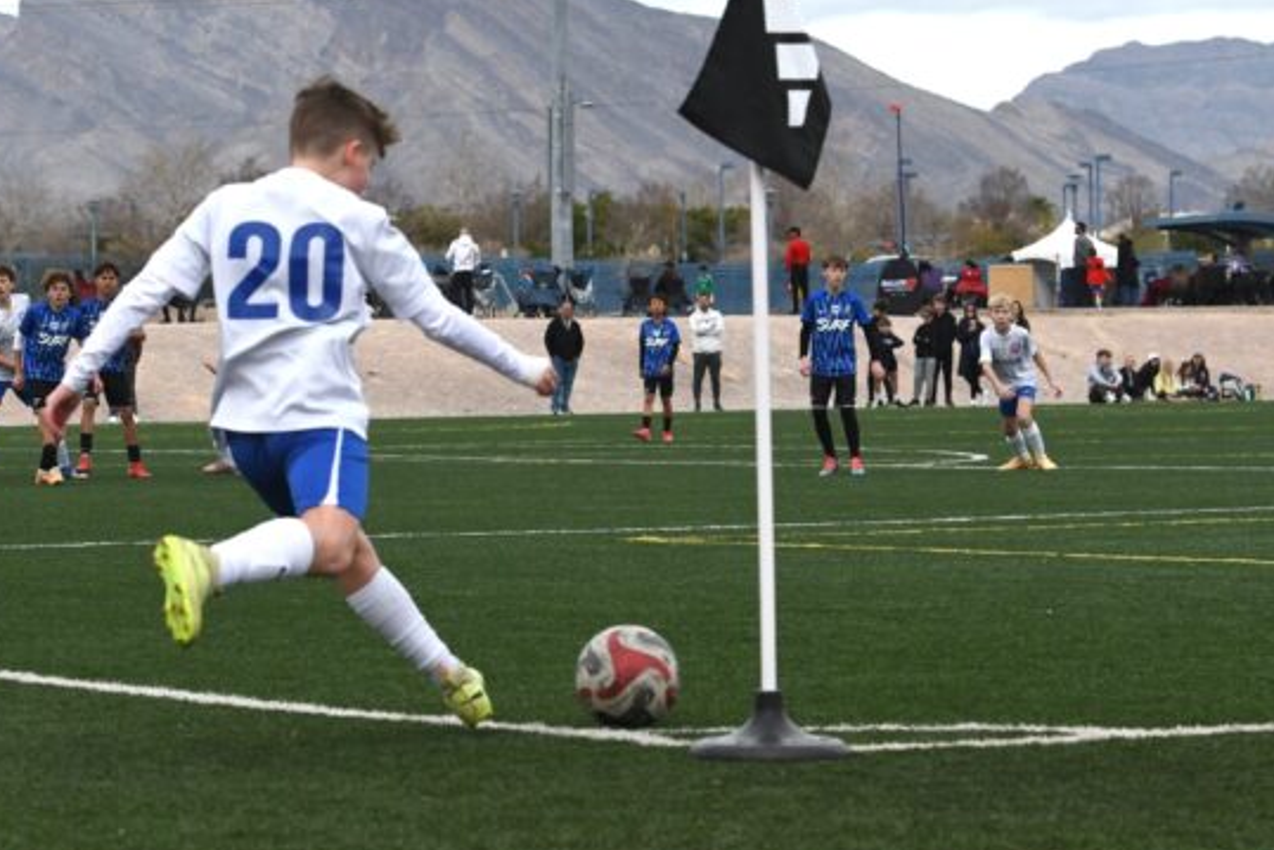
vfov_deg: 8.8
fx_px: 5522
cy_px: 342
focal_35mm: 156
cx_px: 346
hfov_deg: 13.1
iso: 1250
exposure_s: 1/4000
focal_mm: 70
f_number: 5.6
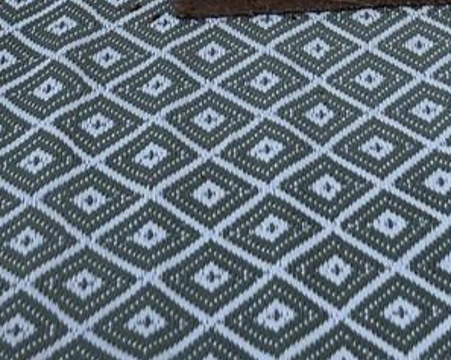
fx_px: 2067
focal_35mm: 155
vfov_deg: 8.1
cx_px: 513
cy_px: -797
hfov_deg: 12.2
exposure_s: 1/280
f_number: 1.7
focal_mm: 6.3
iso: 12
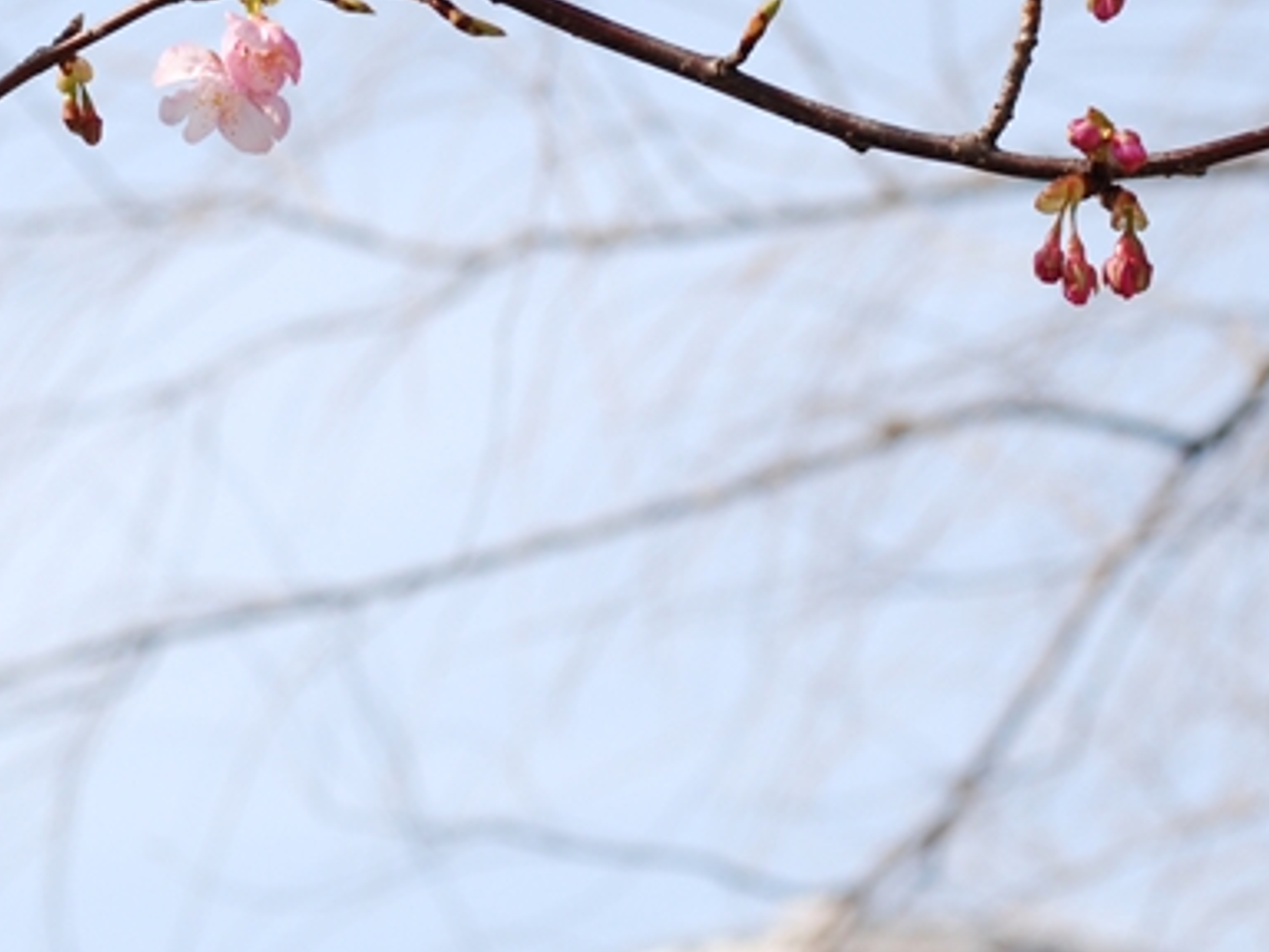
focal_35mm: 188
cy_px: 174
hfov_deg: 10.5
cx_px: 254
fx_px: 6892
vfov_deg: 7.9
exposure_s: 1/1600
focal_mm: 50
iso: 400
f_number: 5.6
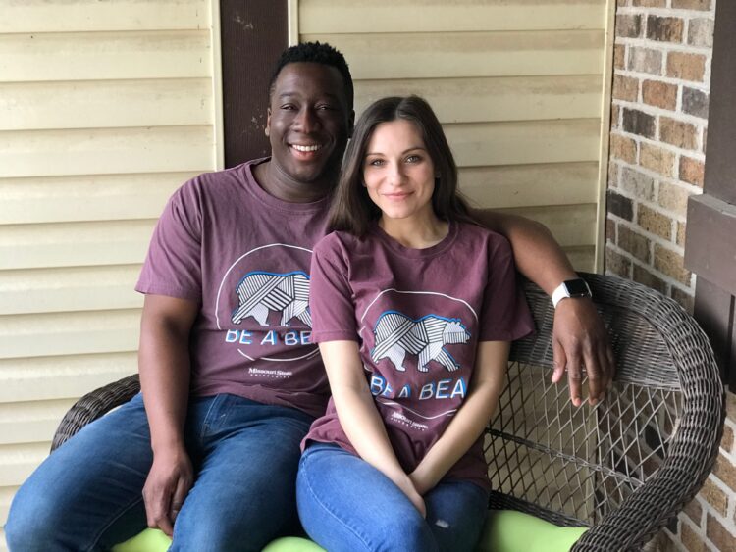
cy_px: 276
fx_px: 1212
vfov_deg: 25.7
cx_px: 368
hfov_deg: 33.8
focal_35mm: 57
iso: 125
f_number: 2.8
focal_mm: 6.6
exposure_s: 1/60
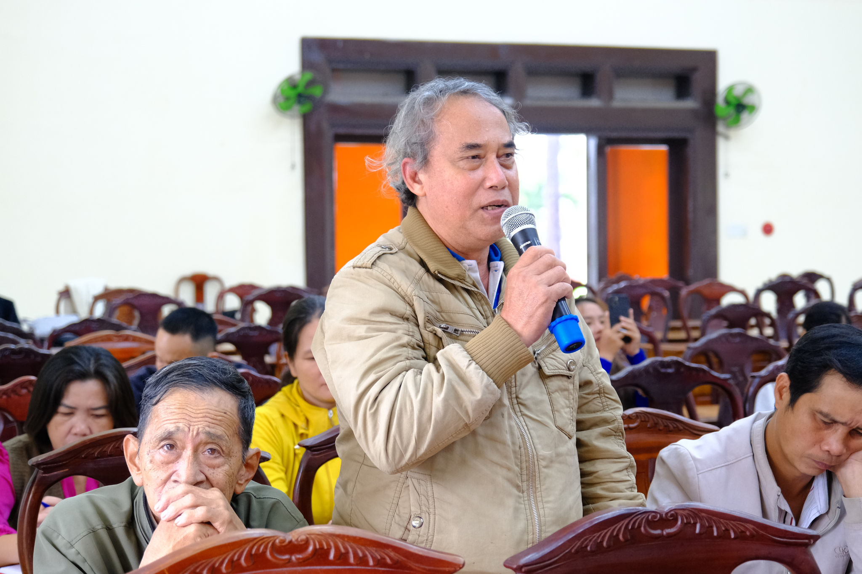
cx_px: 431
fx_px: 1484
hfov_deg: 32.4
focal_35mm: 62
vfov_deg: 21.9
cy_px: 287
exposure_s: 1/60
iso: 1600
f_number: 4
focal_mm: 41.1
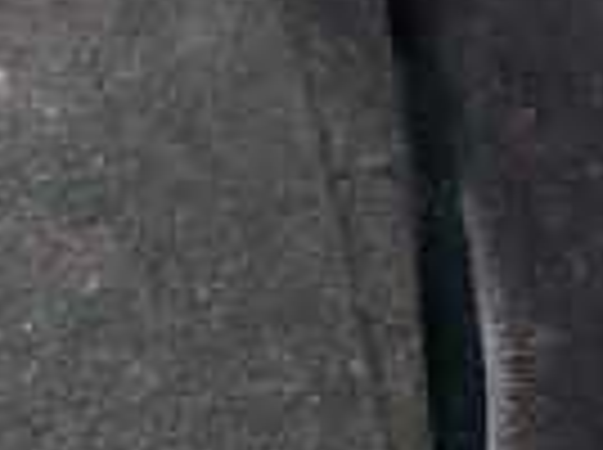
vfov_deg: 8.1
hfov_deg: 9.1
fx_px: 3165
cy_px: 115
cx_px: -1112
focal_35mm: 182
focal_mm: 3.95
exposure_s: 1/1946
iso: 50
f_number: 1.6
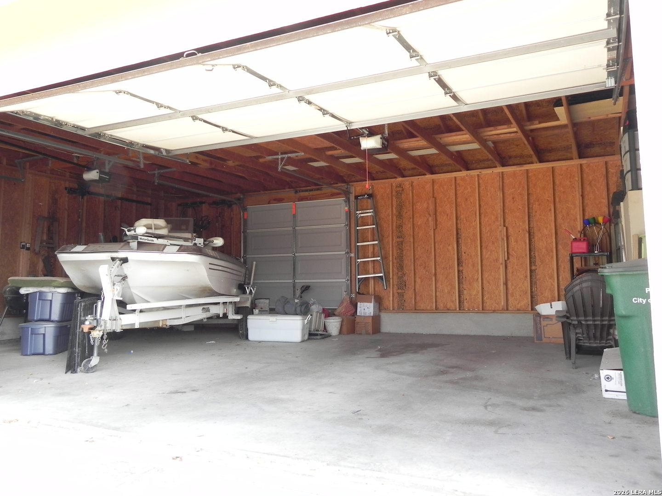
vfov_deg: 48.2
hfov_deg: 61.7
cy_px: 248
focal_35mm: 29
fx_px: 555
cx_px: 331
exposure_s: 1/109
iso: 160
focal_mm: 5.2
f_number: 3.5
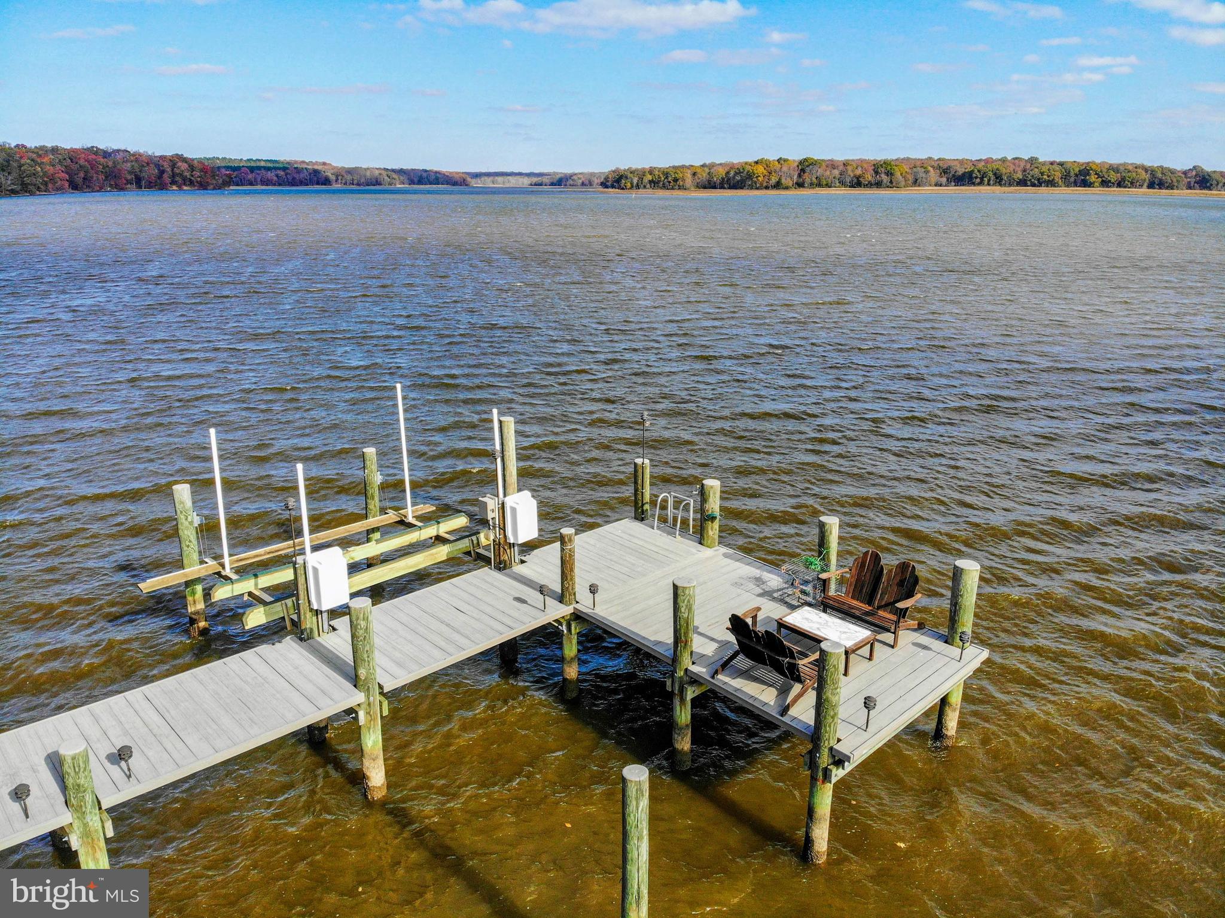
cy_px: 459
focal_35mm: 24
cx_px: 612
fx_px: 849
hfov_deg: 71.6
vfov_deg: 56.8
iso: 100
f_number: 2.8
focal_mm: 4.5
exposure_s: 1/750
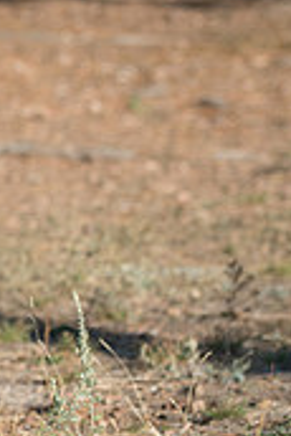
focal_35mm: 320
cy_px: 234
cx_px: -319
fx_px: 3872
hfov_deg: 4.2
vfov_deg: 6.4
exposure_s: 1/1600
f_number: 4
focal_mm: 95
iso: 200
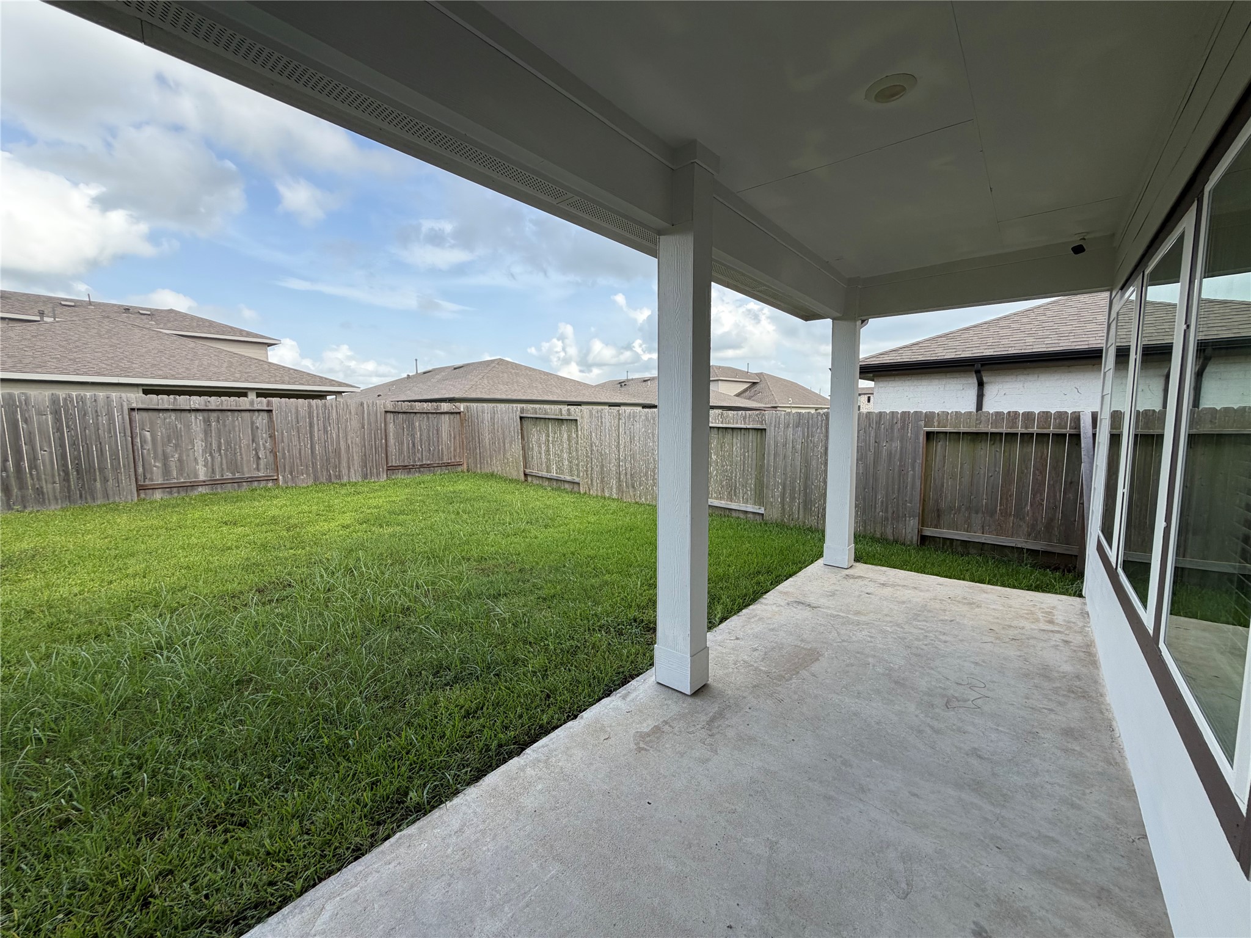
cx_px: 626
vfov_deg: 85.7
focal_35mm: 14
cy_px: 469
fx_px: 506
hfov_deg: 102.1
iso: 40
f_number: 2.2
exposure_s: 1/651
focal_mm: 2.22
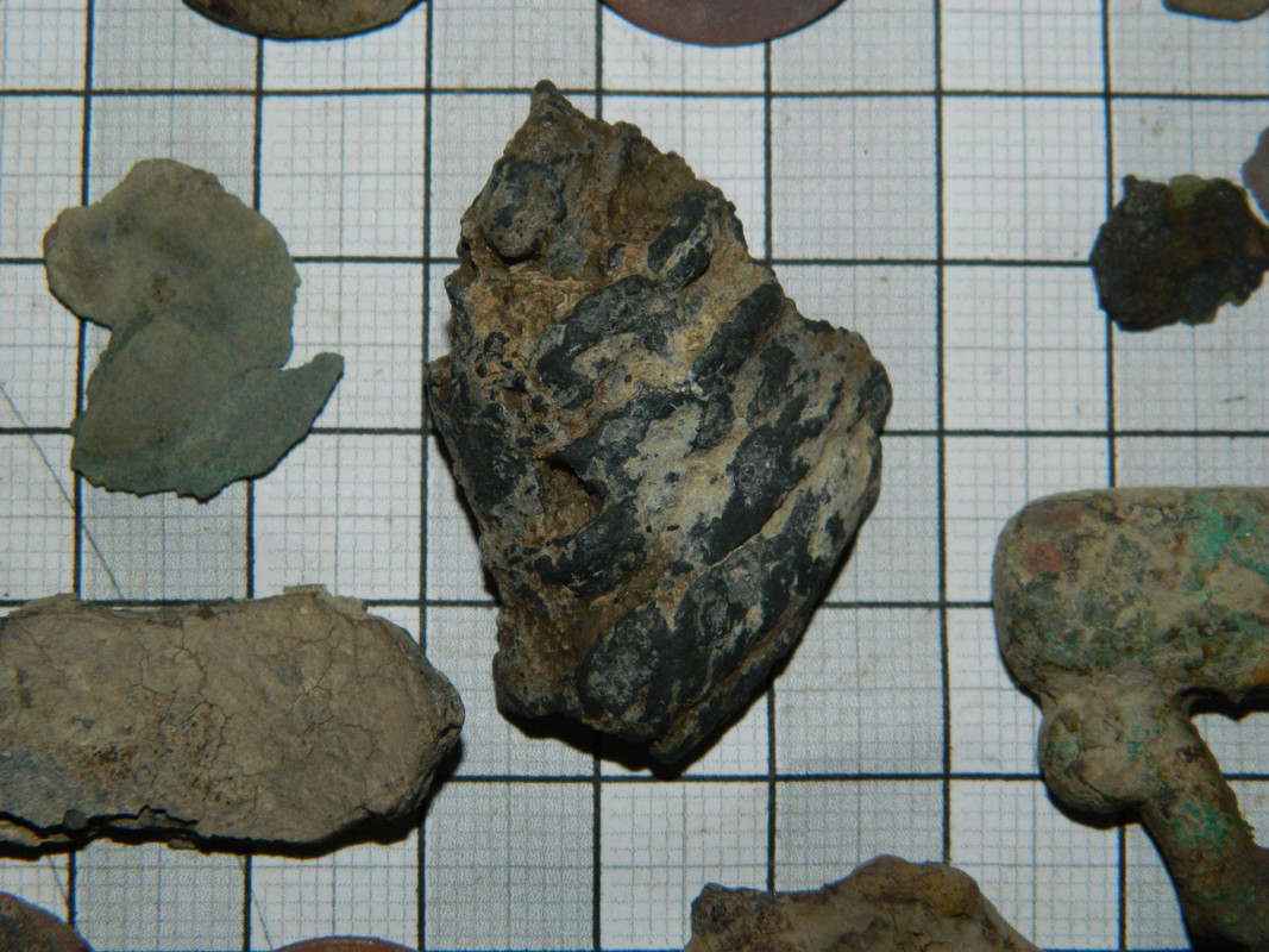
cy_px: 476
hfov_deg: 23.3
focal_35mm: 84
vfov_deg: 17.6
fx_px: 3079
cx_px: 634
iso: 200
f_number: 11.9
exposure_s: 1/50
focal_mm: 15.1
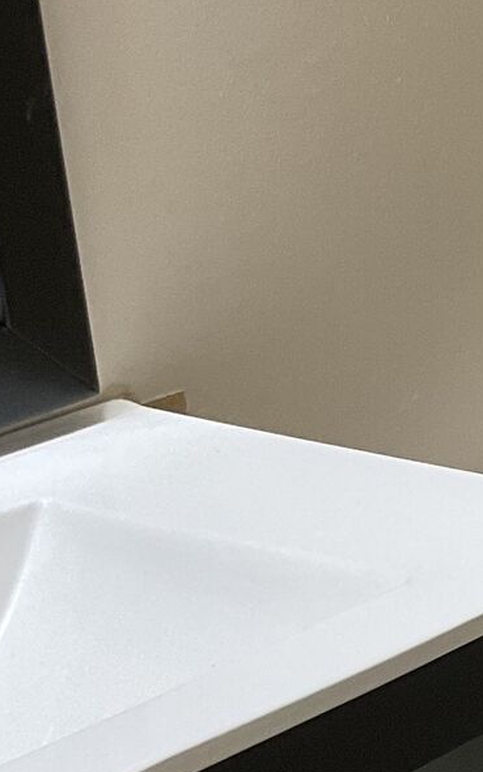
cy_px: 445
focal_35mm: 120
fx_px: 2526
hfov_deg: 9.9
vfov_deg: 17.4
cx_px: 1077
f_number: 1.8
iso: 64
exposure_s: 1/60
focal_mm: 3
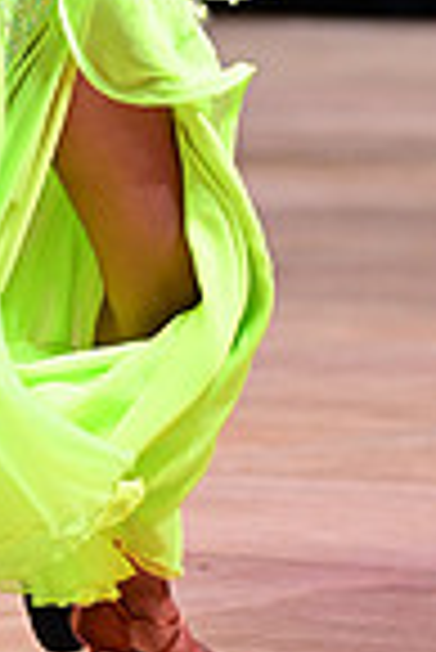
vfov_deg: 4.5
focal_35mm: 459
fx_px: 8318
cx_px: 148
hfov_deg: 3.0
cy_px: -166
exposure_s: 1/500
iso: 1600
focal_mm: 115
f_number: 2.8
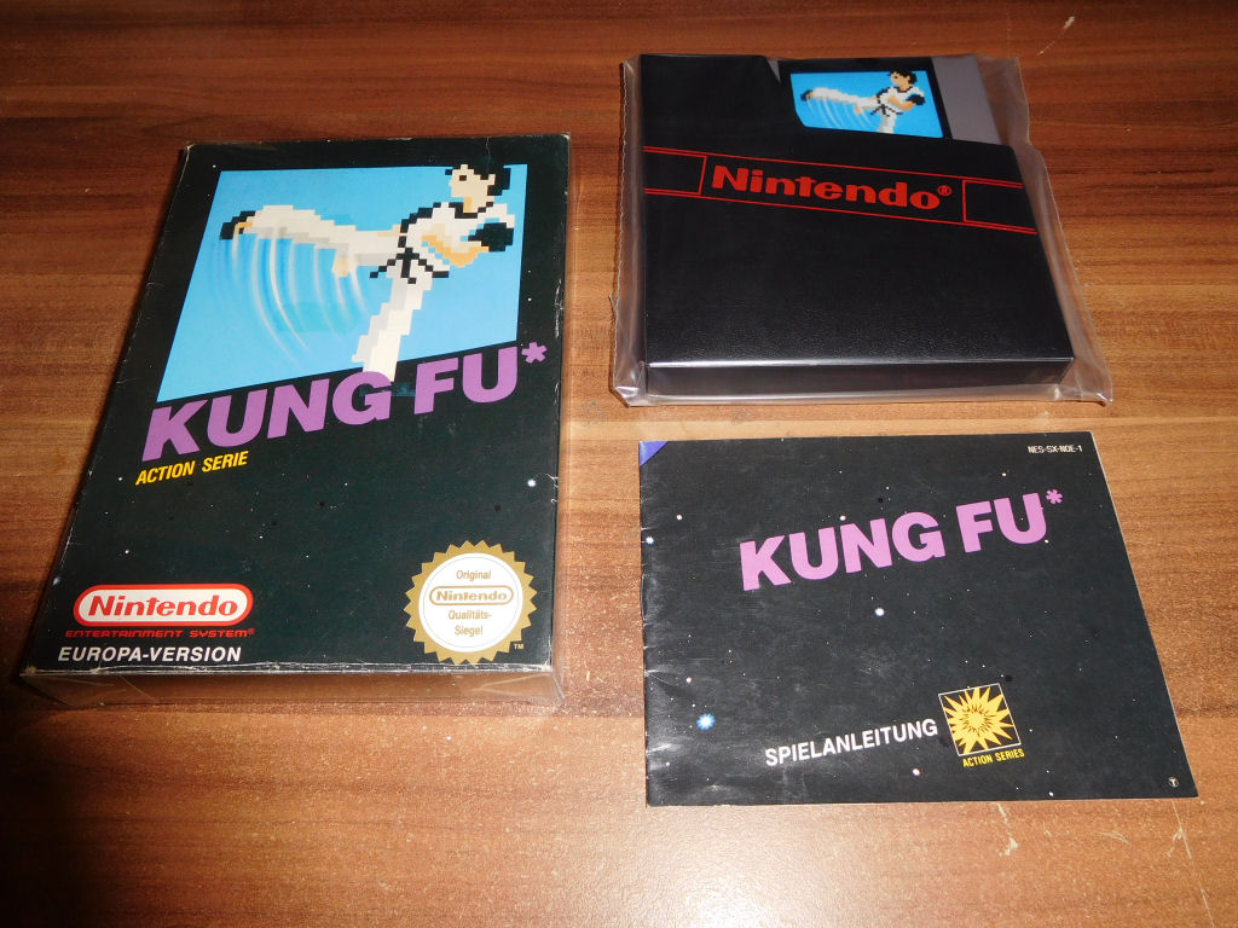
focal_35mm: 25
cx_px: 619
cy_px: 464
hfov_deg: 69.4
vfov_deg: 54.9
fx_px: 894
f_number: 3.4
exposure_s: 1/30
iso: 200
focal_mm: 4.5
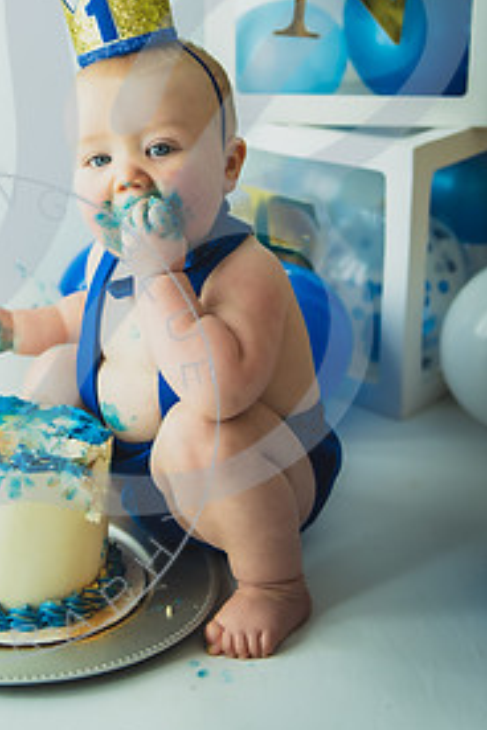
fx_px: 1258
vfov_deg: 32.0
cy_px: 217
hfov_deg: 21.6
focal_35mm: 62
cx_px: 93
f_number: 2.8
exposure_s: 1/125
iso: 200
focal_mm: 38
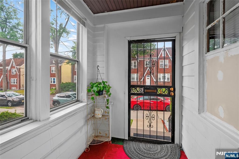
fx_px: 106
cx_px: 120
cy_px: 80
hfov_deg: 96.7
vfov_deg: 73.8
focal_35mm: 16
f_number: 9
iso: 250
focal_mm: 16
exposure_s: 1/6
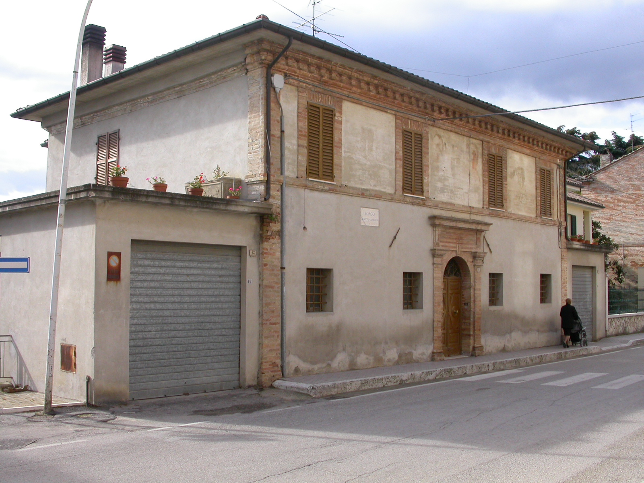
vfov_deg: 37.7
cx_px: 322
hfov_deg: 49.0
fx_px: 707
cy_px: 242
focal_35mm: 38
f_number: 6
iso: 100
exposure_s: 1/190
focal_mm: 8
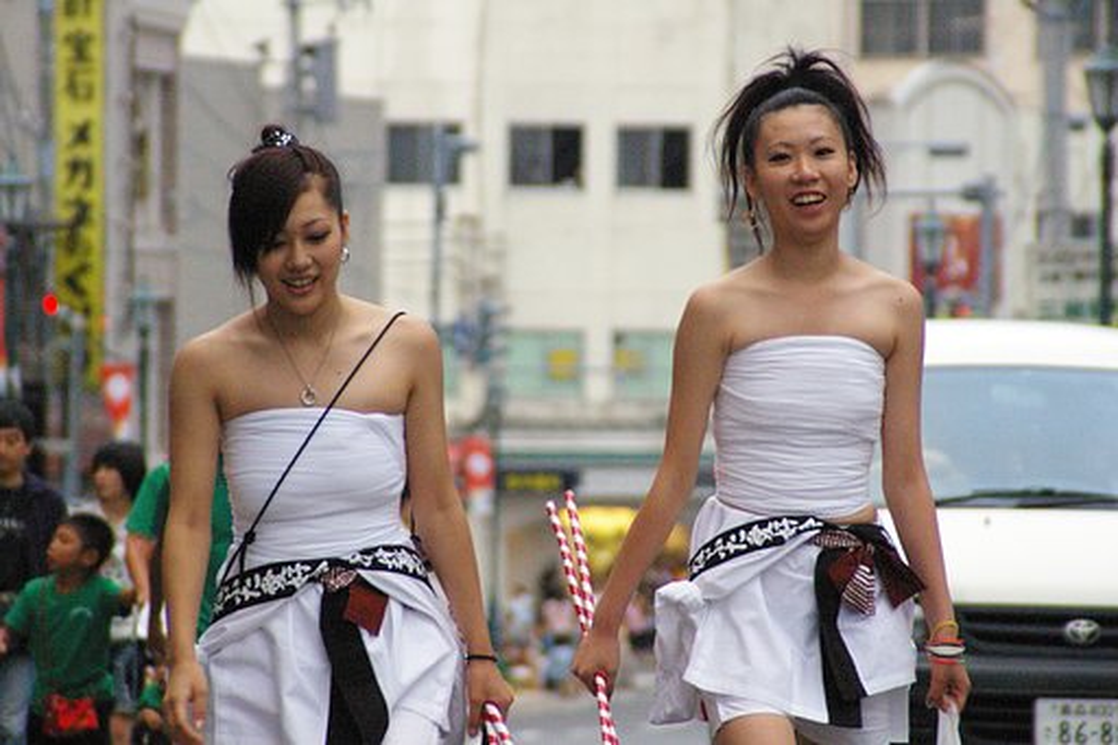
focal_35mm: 300
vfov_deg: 4.6
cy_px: 372
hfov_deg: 6.9
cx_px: 559
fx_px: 9313
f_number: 8
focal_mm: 200
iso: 3200
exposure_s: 1/180
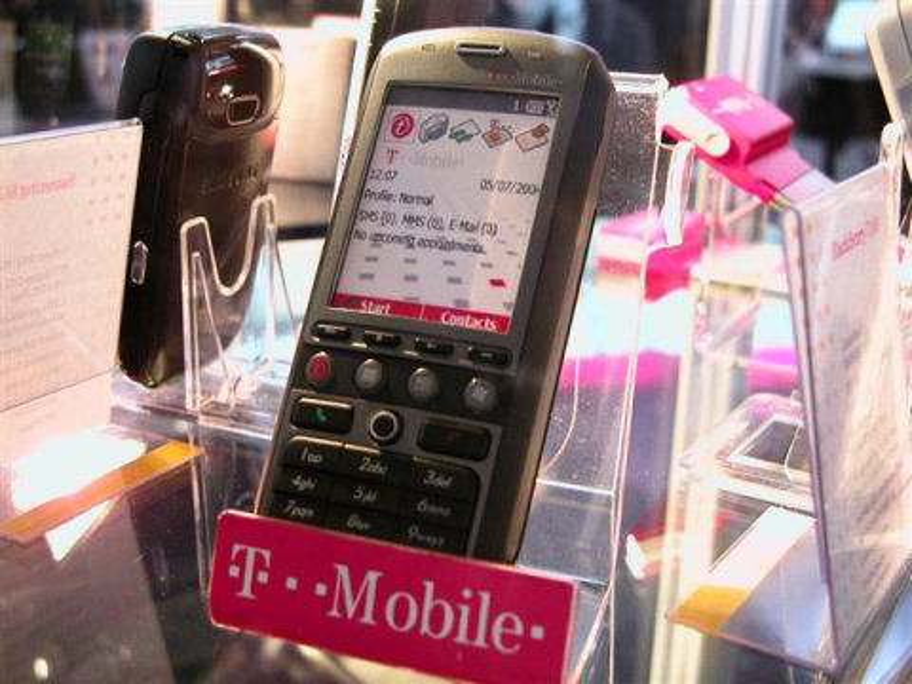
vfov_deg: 32.2
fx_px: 1186
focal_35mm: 45
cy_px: 342
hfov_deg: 42.1
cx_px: 456
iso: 400
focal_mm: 11.6
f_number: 3
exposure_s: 1/21.6
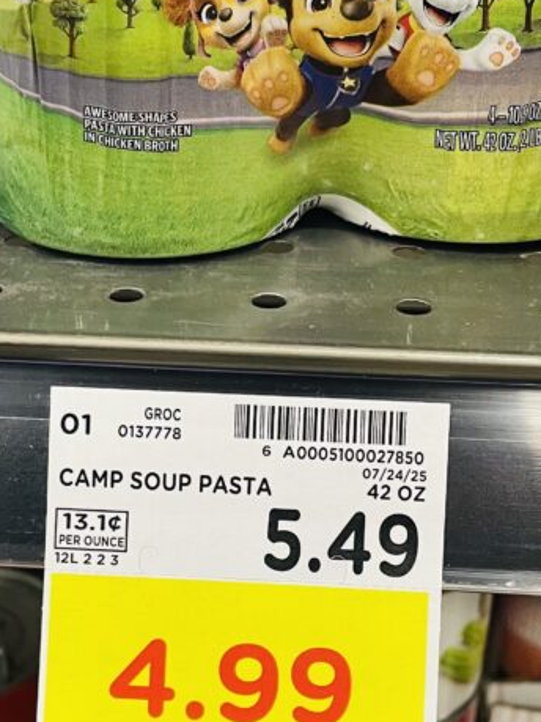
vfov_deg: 33.1
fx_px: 1209
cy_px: 431
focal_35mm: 58
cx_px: 274
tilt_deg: -33.2
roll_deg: -0.8
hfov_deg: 25.2
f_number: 1.6
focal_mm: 4.2
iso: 160
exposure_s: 1/60
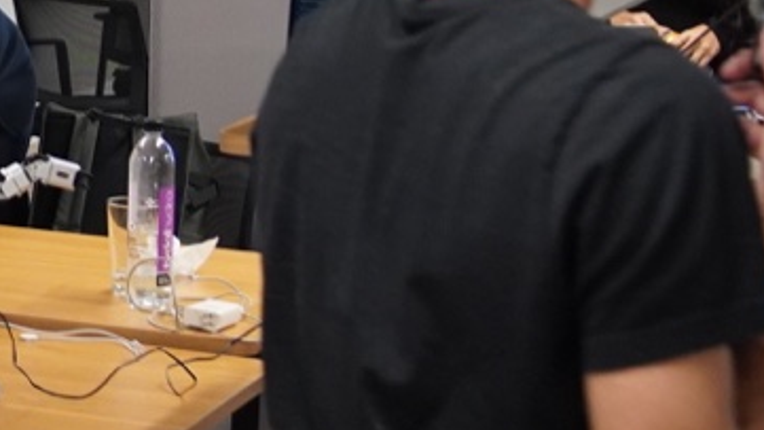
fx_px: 2837
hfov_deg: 14.4
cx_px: -351
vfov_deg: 8.5
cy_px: -217
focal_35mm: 140
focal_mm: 23
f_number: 2.5
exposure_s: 1/160
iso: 1600
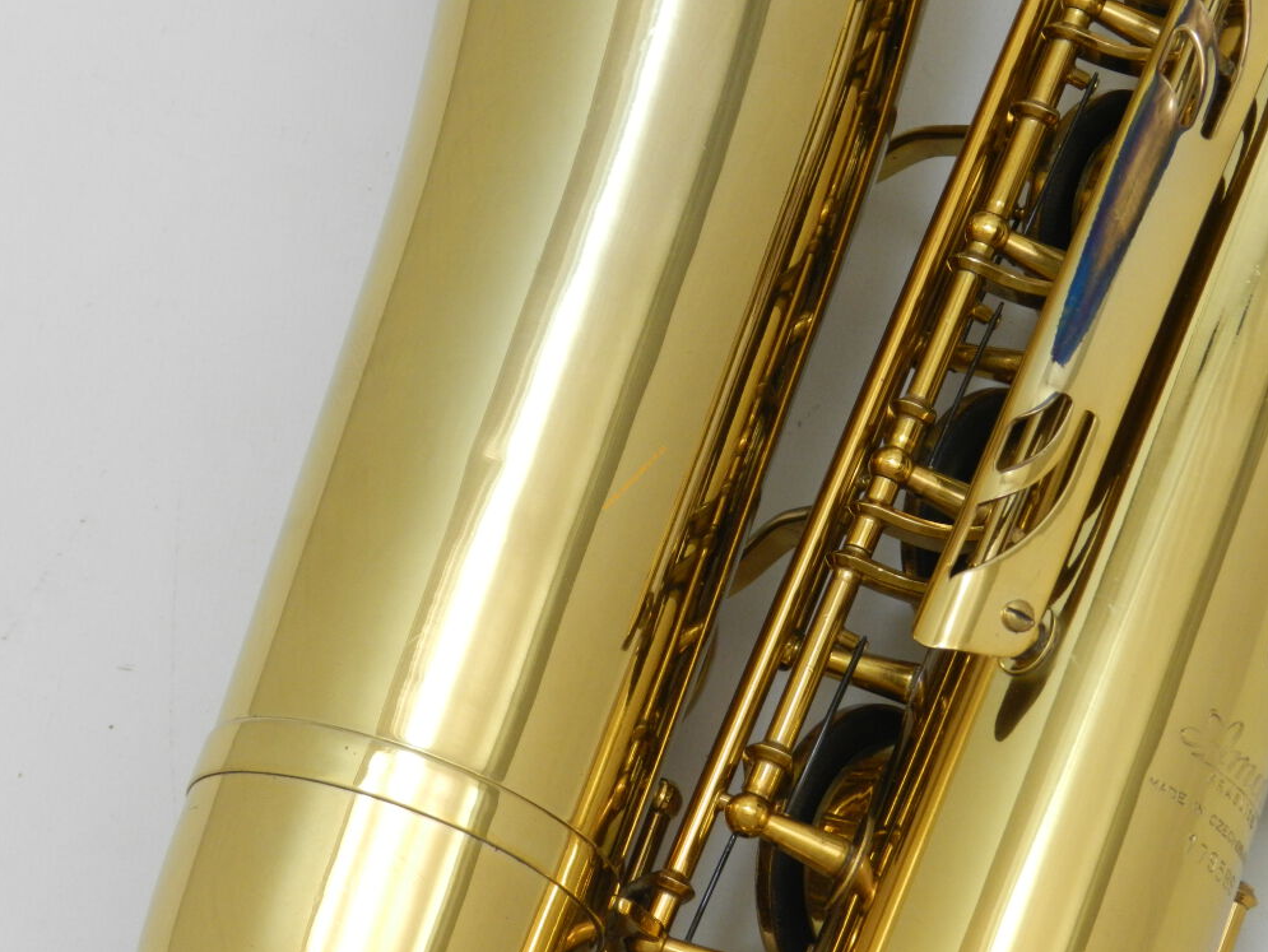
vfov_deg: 6.9
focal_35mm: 216
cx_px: 633
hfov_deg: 9.2
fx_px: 7915
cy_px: 477
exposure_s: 1/40
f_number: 5.6
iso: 400
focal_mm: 38.2
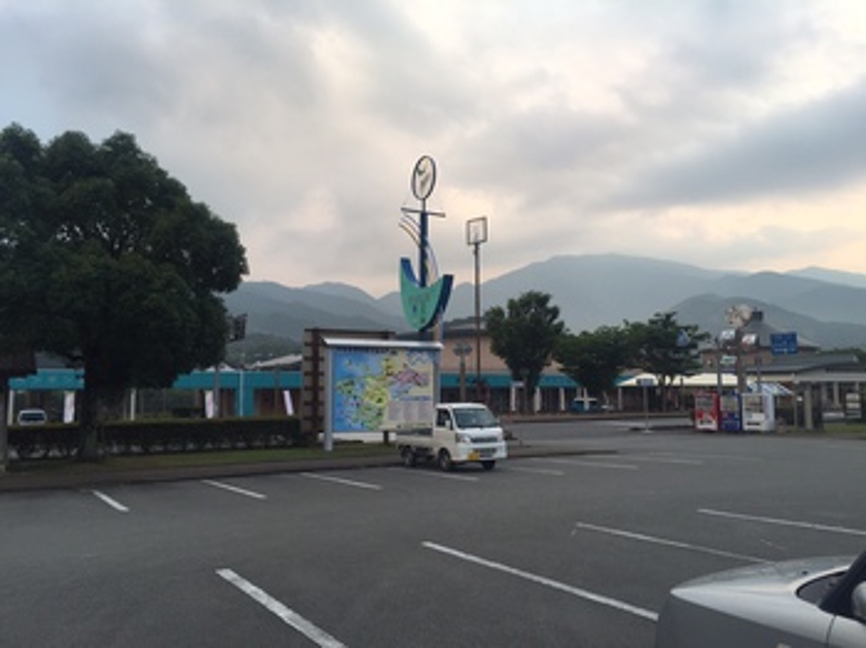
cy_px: 324
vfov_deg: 48.2
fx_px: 725
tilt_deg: +4.9
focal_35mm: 29
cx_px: 433
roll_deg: -1.1
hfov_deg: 61.7
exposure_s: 1/344
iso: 32
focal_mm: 4.15
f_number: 2.2
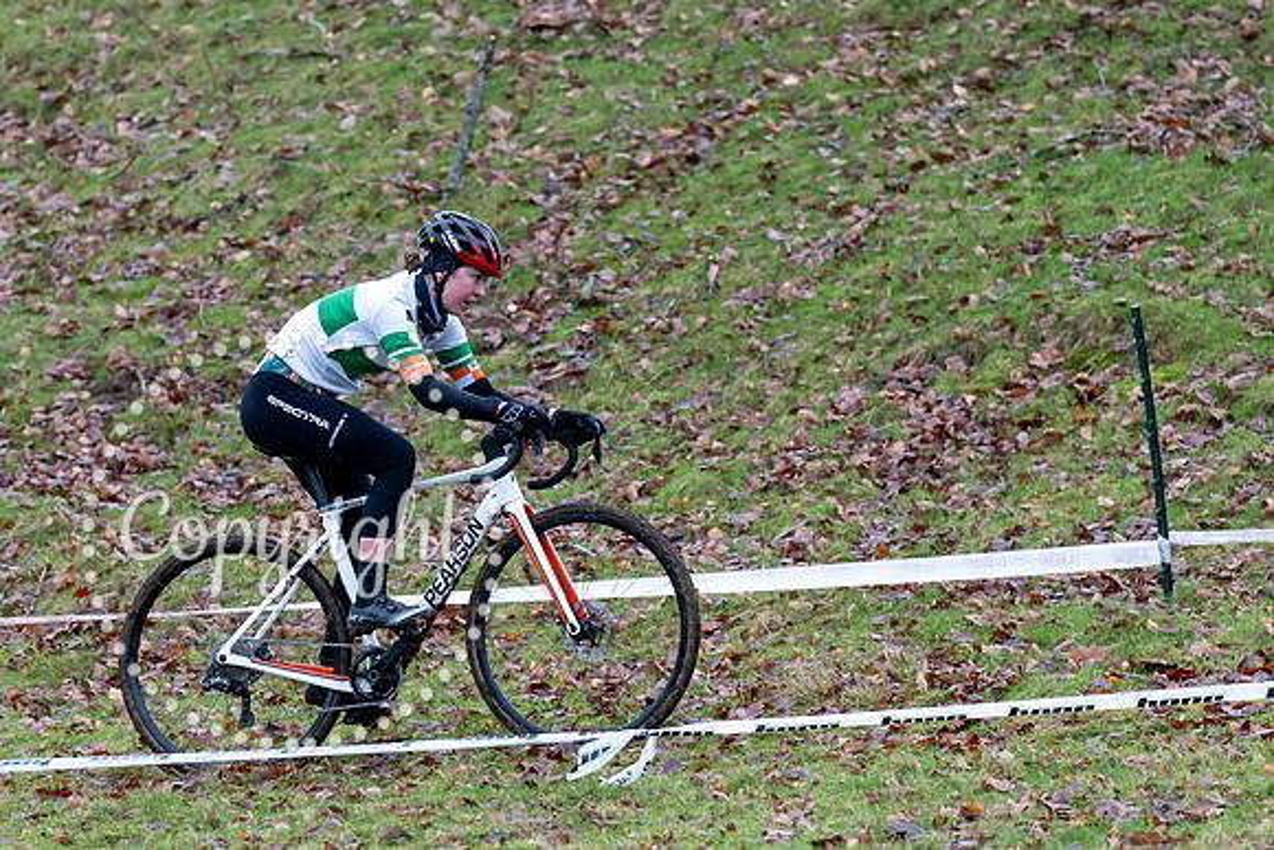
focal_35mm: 353
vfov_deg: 3.9
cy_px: 475
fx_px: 12505
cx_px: 522
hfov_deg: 5.8
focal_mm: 200
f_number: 3.2
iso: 1250
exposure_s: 1/1000
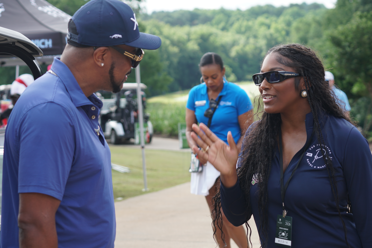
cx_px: 186
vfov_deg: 13.0
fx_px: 1085
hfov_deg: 19.5
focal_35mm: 105
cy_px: 124
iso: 100
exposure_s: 1/200
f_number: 4.5
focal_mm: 70
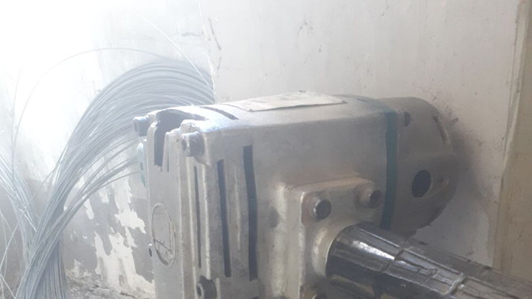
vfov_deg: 26.6
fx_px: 564
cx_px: 265
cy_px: 351
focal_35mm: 40
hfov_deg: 50.5
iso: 320
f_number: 1.9
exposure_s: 1/17
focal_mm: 3.6
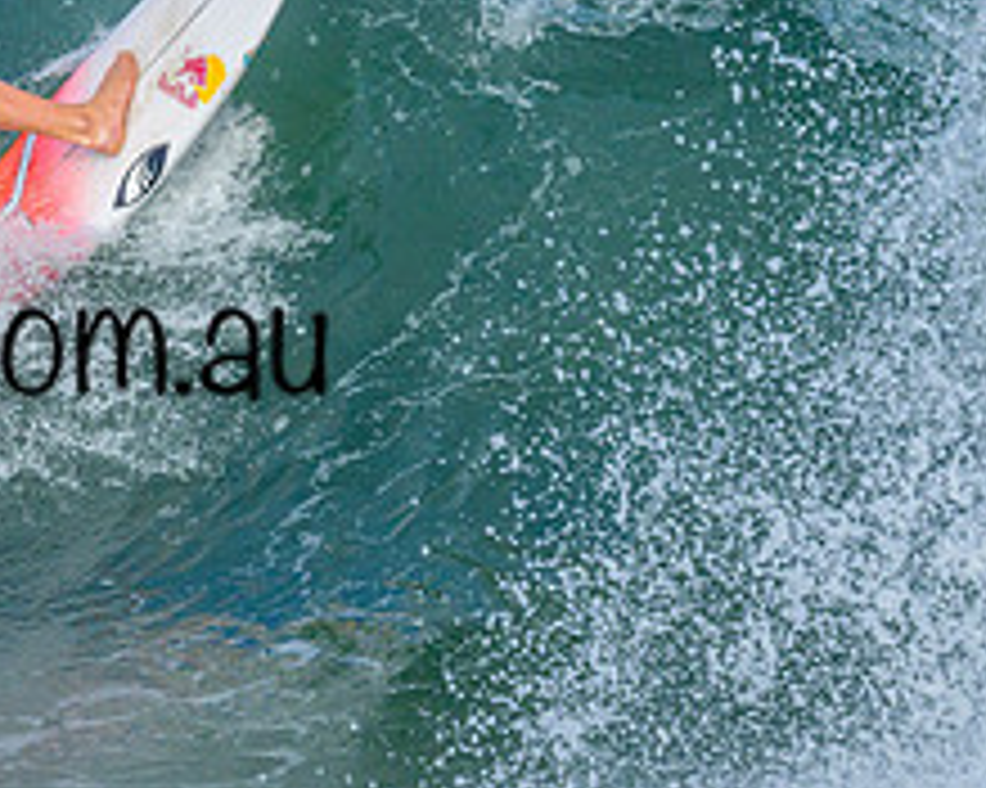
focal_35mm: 2735
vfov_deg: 0.6
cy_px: 138
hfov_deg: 0.7
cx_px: -57
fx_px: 79777
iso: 400
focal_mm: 800
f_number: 6.3
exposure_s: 1/2000
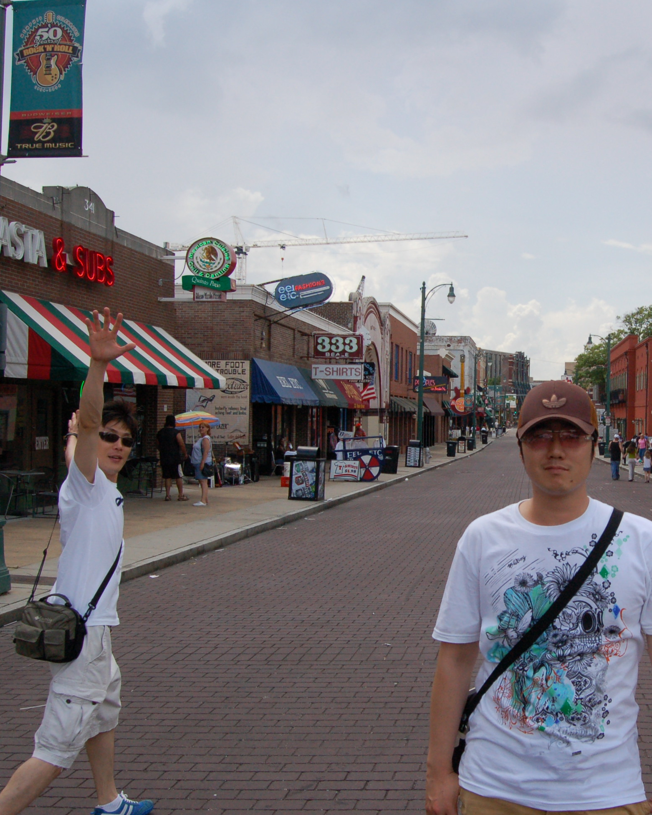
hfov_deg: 36.9
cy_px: 416
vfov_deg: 46.8
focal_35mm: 39
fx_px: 941
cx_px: 523
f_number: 11
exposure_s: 1/500
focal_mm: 18
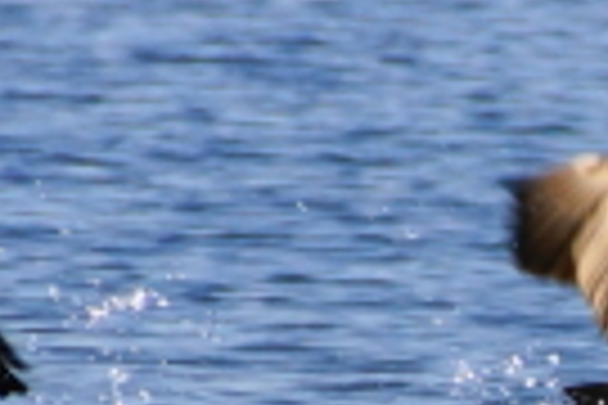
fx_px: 46745
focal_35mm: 2768
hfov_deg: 0.7
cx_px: 912
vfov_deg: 0.5
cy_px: 432
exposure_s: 1/400
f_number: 6.3
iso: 320
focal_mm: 250
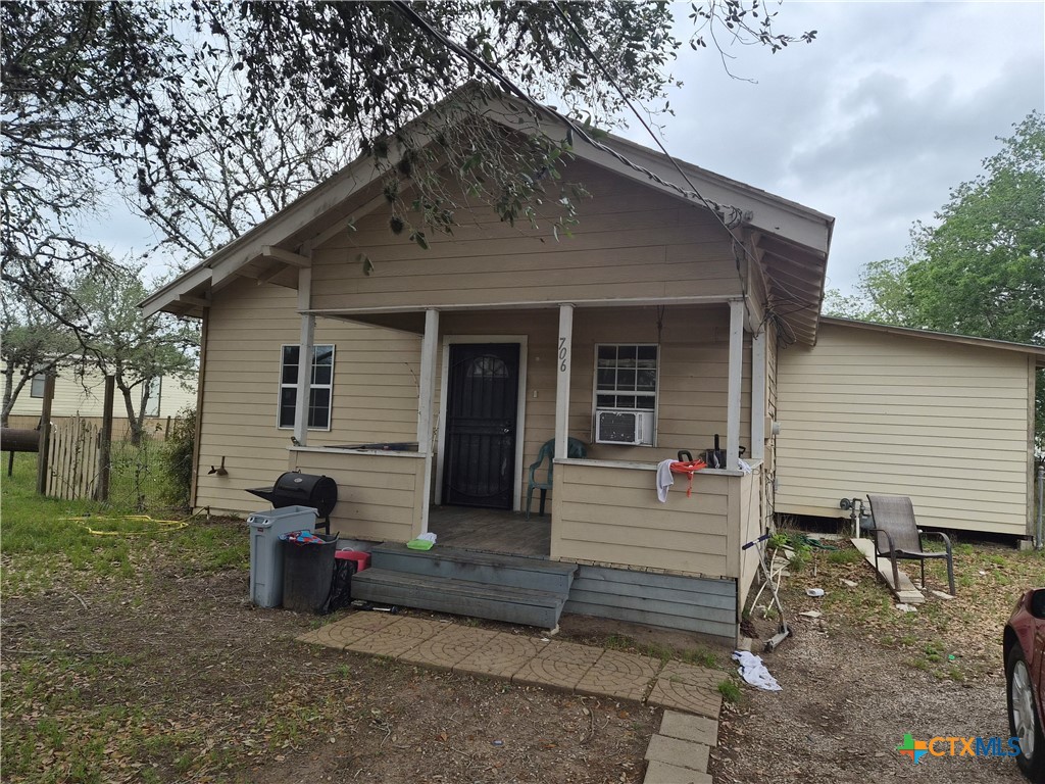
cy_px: 392
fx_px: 694
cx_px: 522
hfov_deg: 73.9
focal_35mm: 23
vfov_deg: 58.9
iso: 80
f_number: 1.8
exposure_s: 1/4608
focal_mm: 5.4
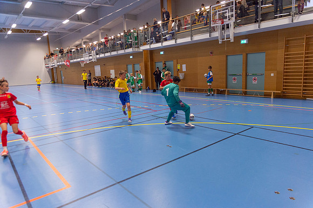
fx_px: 209
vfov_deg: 53.1
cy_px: 104
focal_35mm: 24
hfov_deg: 73.8
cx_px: 156
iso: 1600
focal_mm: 24
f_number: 3.2
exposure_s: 1/500
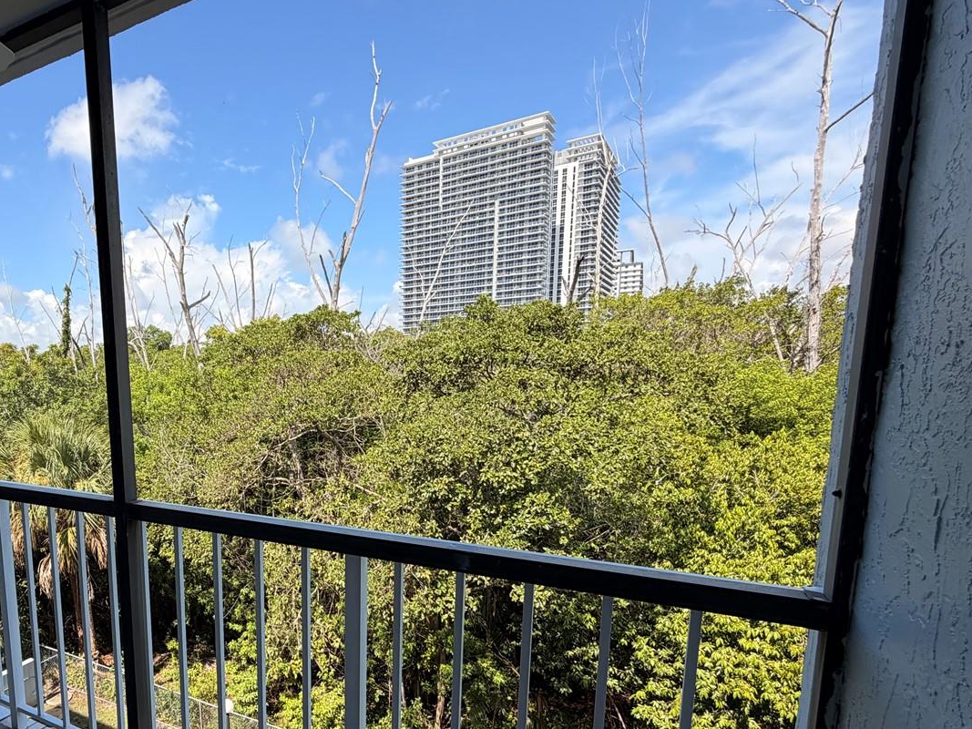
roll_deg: +1.7
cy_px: 464
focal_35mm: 21
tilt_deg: -8.7
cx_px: 281
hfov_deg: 75.0
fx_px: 590
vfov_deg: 62.4
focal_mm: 2.22
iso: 32
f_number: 2.2
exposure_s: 1/770
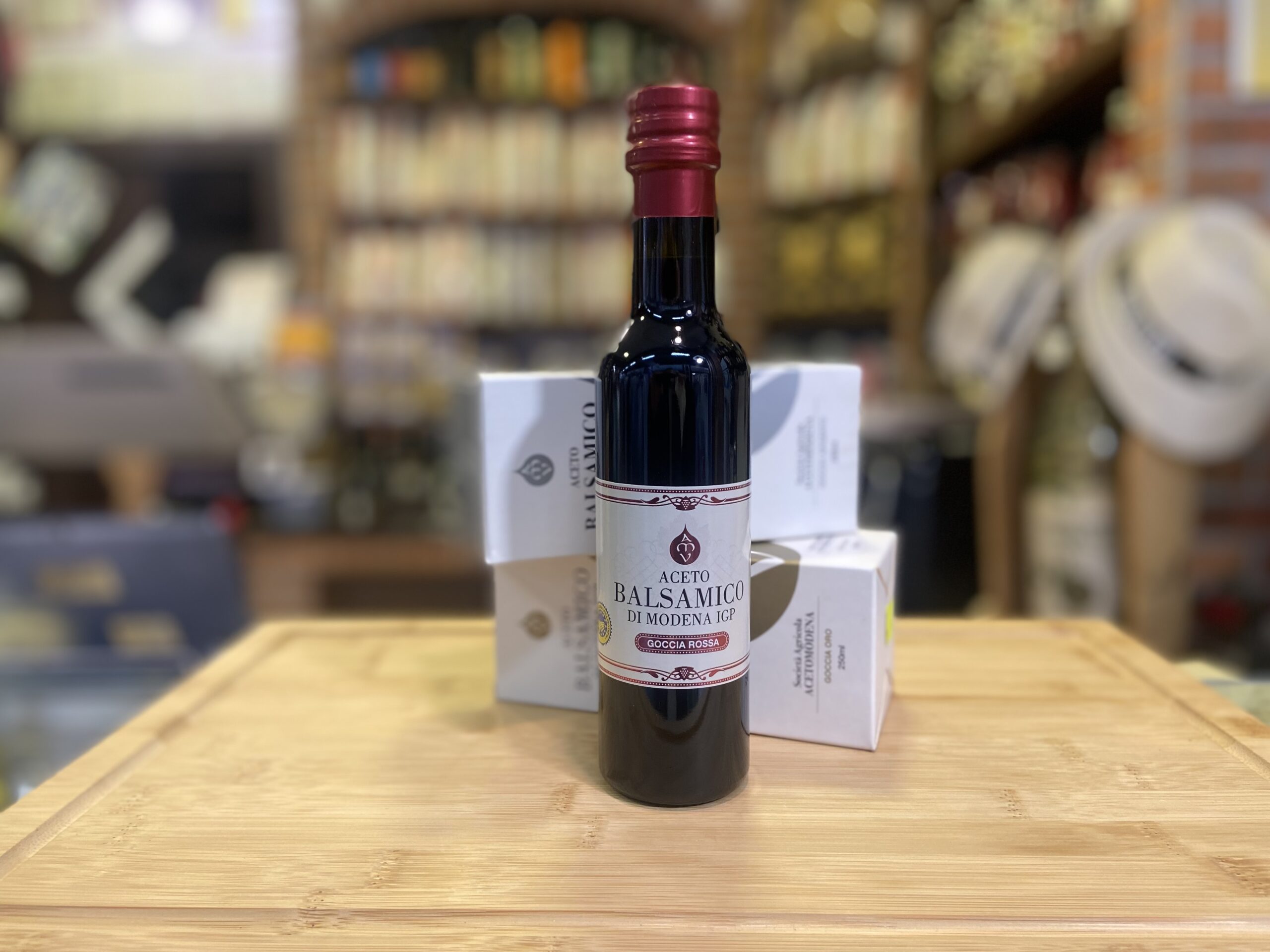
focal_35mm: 26
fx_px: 954
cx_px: 635
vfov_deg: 53.1
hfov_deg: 67.3
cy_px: 476
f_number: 1.8
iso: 64
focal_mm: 4.25
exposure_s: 1/50
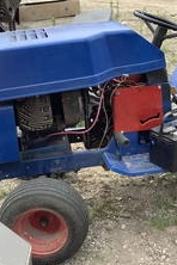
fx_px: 428
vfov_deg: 34.4
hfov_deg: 23.2
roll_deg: -1.1
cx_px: 130
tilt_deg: -23.5
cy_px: 112
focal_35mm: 58
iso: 25
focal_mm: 3.3
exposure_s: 1/550
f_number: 2.4
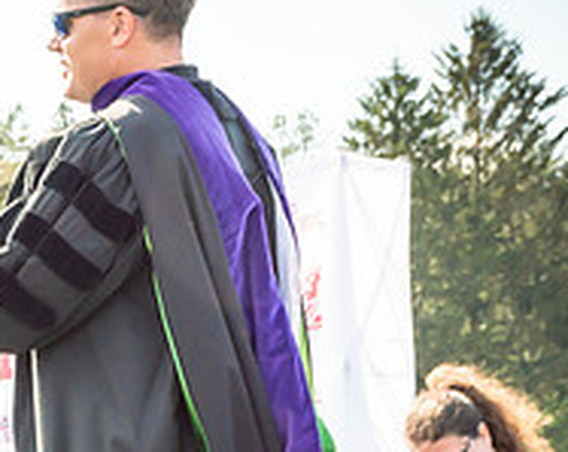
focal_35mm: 163
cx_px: -159
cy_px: 540
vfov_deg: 9.3
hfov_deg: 11.6
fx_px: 2736
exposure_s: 1/500
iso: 200
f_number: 7.1
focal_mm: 32
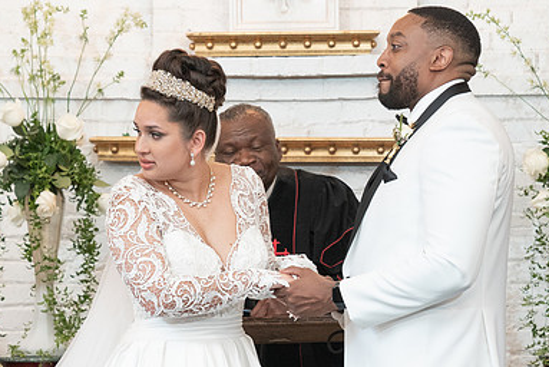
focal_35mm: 150
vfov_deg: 9.2
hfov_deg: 13.7
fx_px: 2289
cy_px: 221
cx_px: 231
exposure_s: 1/100
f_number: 4
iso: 2000
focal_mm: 68
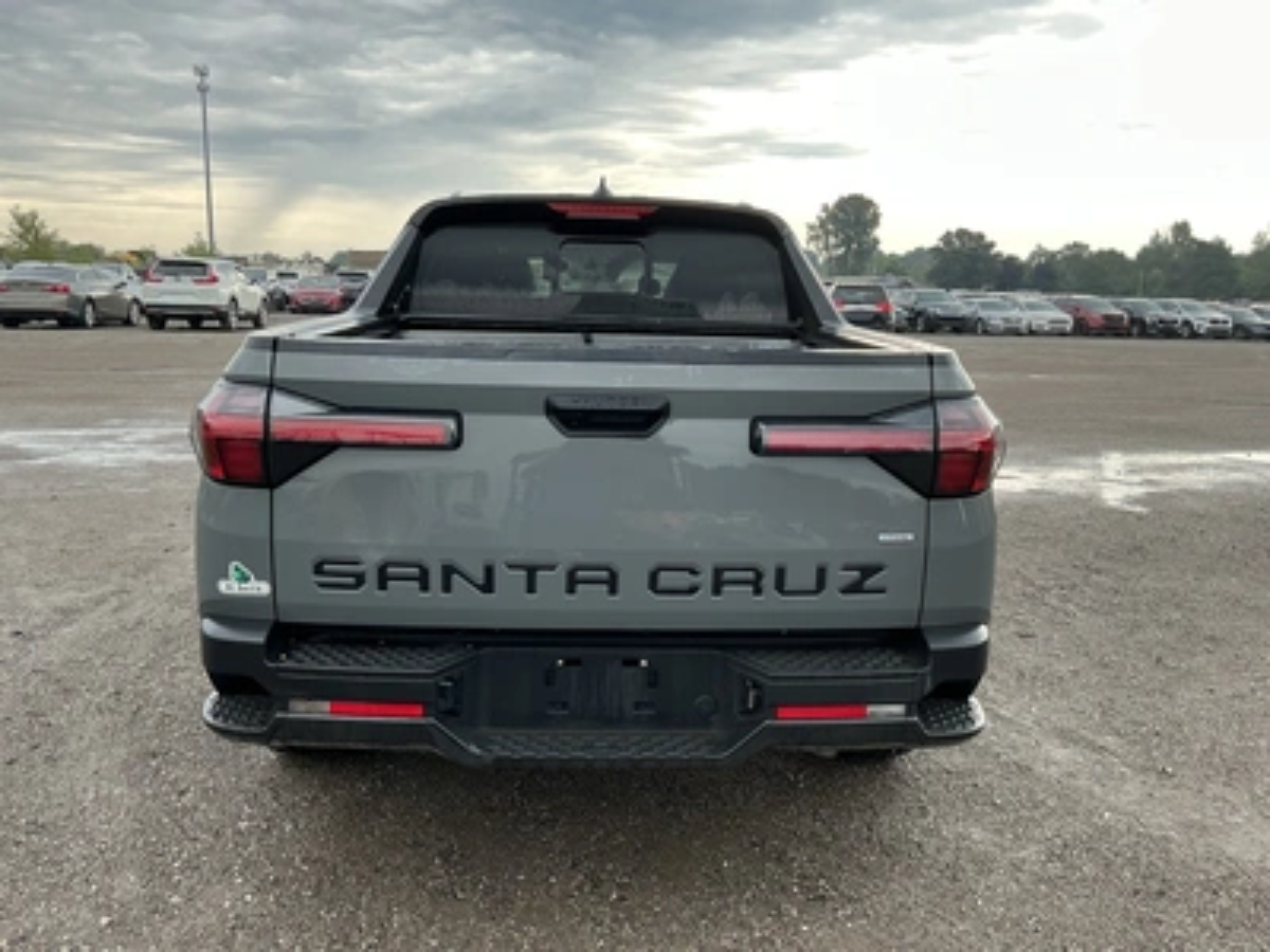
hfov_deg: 63.4
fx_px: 1027
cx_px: 635
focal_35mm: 28
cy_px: 476
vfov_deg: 49.7
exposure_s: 1/167
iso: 20
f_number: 1.8
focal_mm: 3
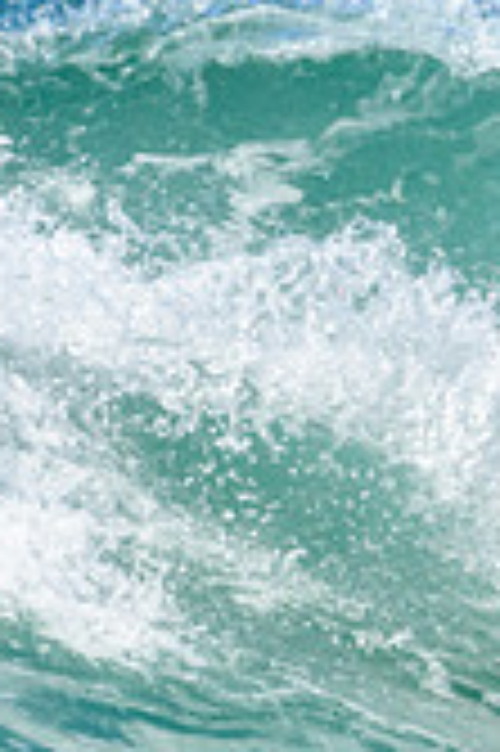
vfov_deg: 0.5
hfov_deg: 0.4
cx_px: 1006
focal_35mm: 3822
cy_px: 283
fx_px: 79784
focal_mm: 800
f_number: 11
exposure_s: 1/2000
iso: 1250
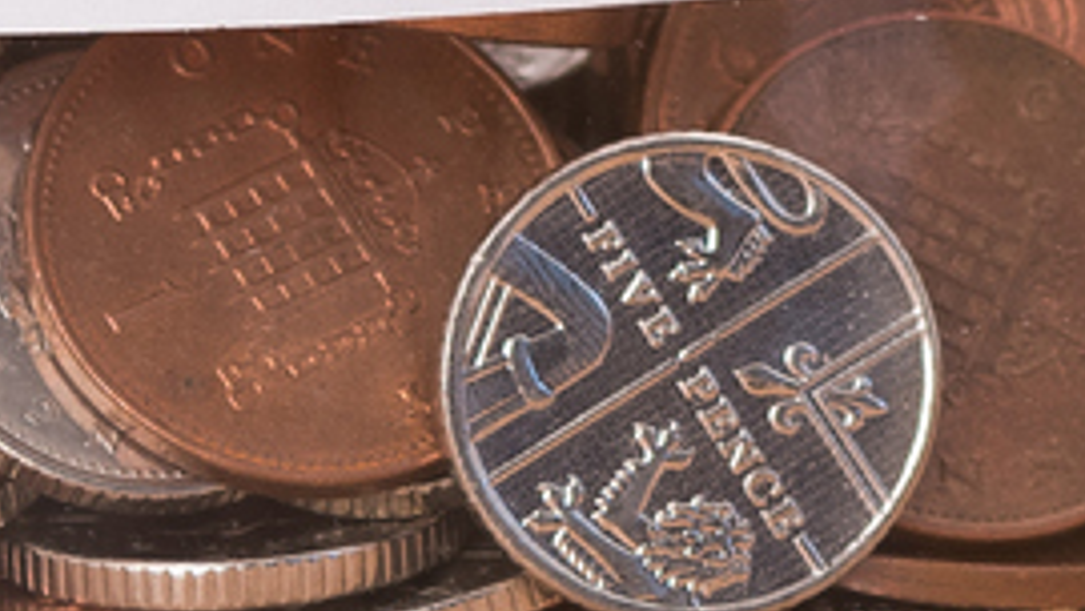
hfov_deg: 2.5
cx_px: 1718
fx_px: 24833
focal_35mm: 863
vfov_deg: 1.4
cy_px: -1318
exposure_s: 1/25
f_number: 8
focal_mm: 105
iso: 100
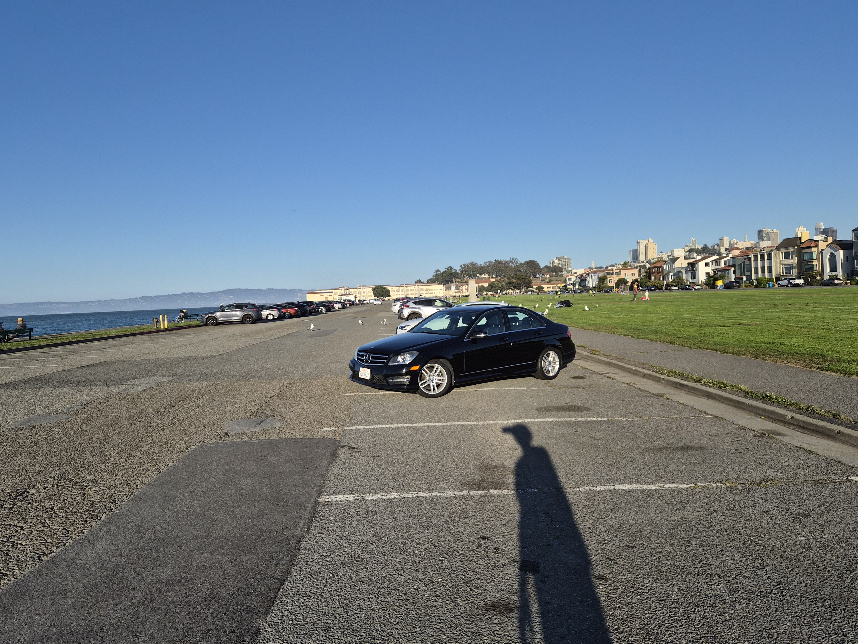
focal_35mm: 24
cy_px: 308
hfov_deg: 71.6
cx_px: 423
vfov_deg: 56.8
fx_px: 595
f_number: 1.8
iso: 80
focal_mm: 5.4
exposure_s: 1/5520
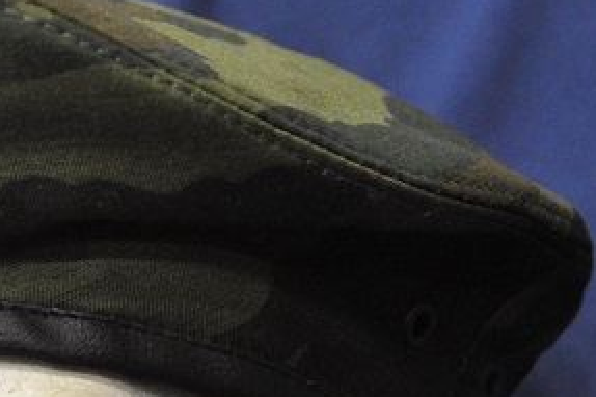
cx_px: 50
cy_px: 307
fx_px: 2697
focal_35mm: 163
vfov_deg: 8.4
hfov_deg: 12.5
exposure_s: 1/100
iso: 3200
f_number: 5
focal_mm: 52
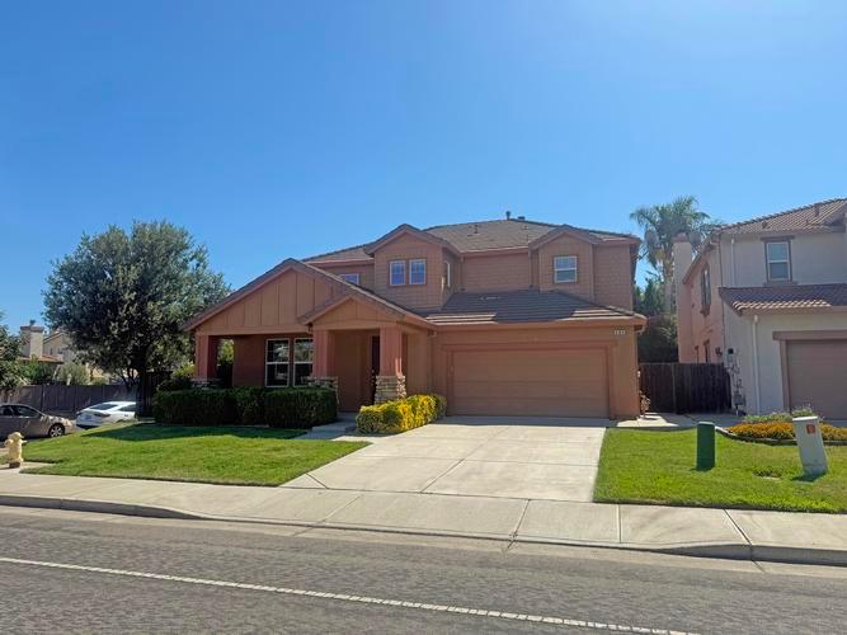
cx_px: 424
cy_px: 318
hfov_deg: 71.6
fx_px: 587
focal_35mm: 24
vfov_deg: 56.8
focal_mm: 6.76
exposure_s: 1/5714
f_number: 1.78
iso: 80
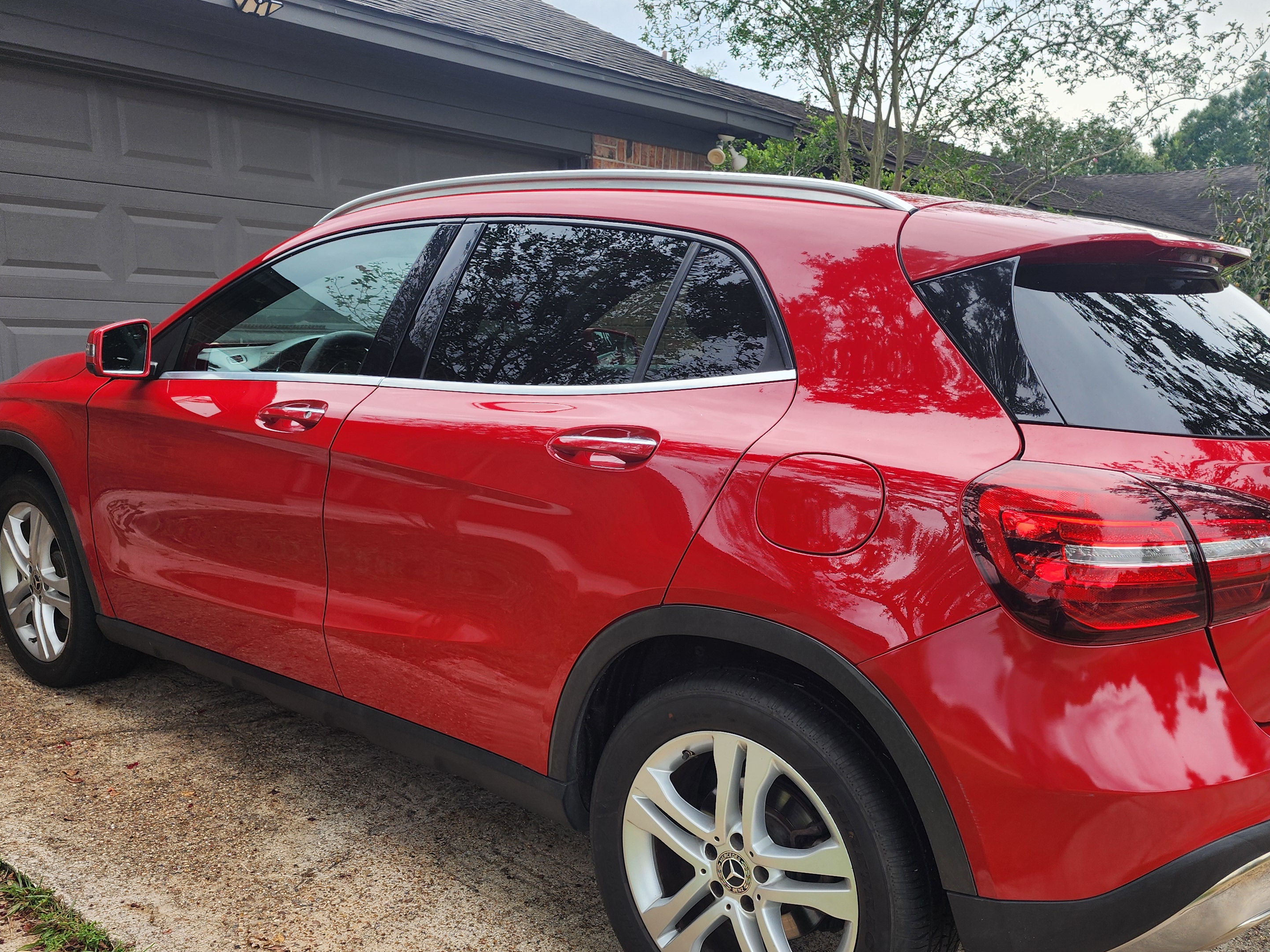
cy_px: 621
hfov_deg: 56.8
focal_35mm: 32
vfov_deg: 43.6
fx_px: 1174
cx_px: 649
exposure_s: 1/254
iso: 12
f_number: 1.8
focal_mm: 6.4
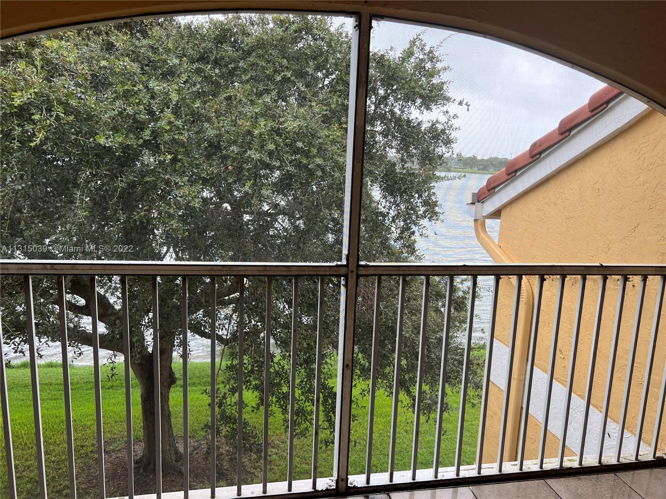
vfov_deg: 53.1
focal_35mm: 26
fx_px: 500
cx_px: 333
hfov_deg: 67.3
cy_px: 250
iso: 50
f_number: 1.5
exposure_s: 1/280
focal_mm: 5.7
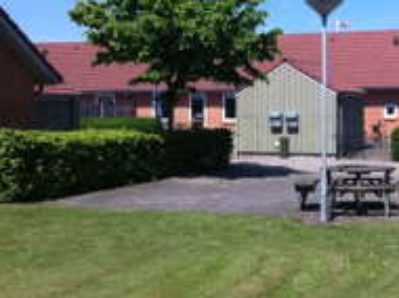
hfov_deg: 27.7
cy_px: 109
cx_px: 307
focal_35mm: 69
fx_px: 794
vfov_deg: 21.2
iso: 80
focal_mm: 3.85
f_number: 2.8
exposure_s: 1/1508
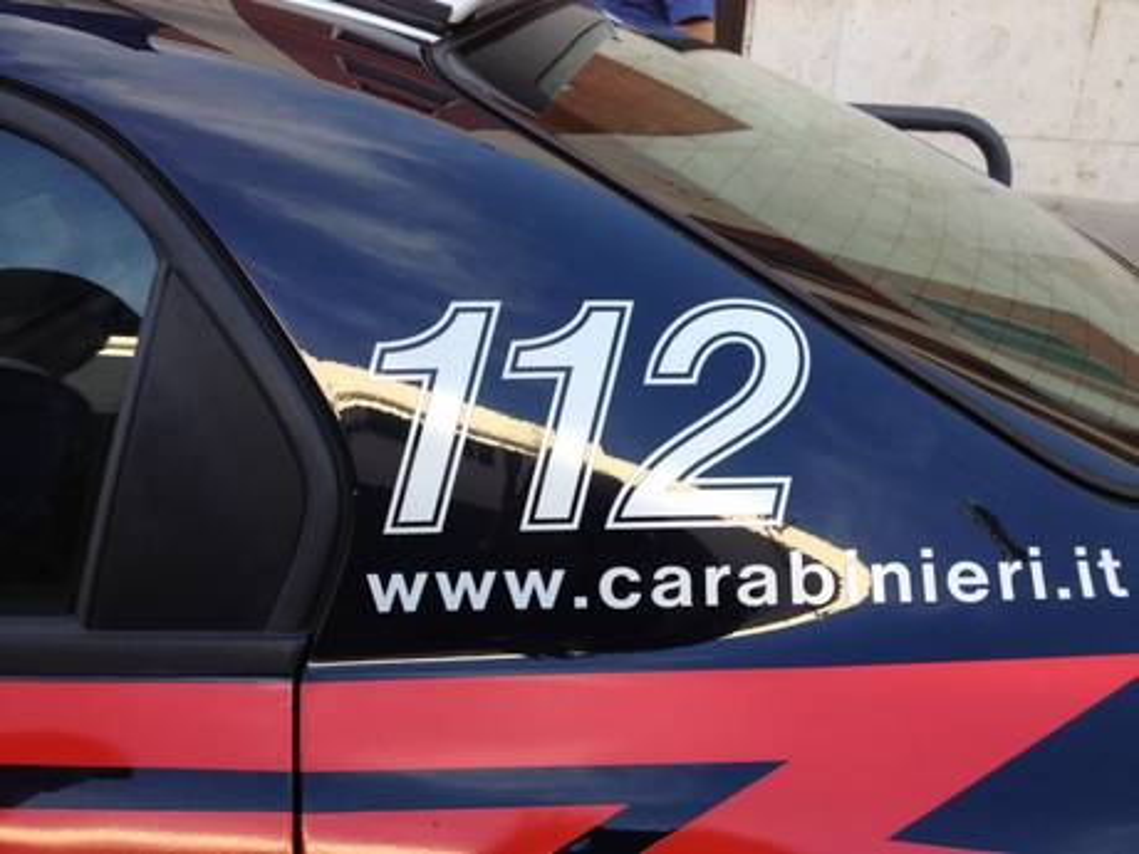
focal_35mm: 35
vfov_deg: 40.7
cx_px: 570
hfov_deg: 52.6
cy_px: 427
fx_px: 1152
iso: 64
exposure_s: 1/164
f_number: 2.4
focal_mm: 4.28
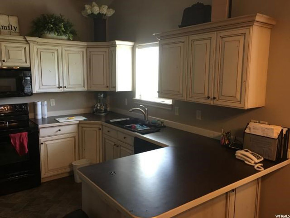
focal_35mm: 29
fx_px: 243
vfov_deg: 48.2
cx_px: 145
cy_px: 109
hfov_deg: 61.7
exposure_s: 1/15
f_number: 2.2
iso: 40
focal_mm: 4.15
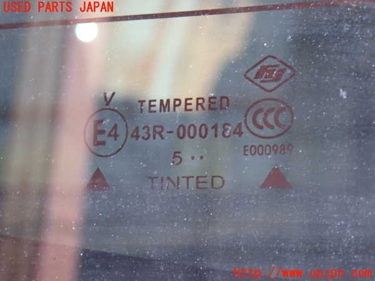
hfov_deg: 19.6
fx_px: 1083
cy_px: 140
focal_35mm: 100
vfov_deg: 14.8
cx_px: 188
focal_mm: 18
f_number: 4.9
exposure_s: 1/60
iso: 800
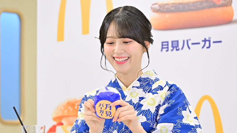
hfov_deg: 9.7
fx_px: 1395
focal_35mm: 222
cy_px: 83
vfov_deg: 5.5
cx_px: 116
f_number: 6.3
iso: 4000
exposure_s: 1/160
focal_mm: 200
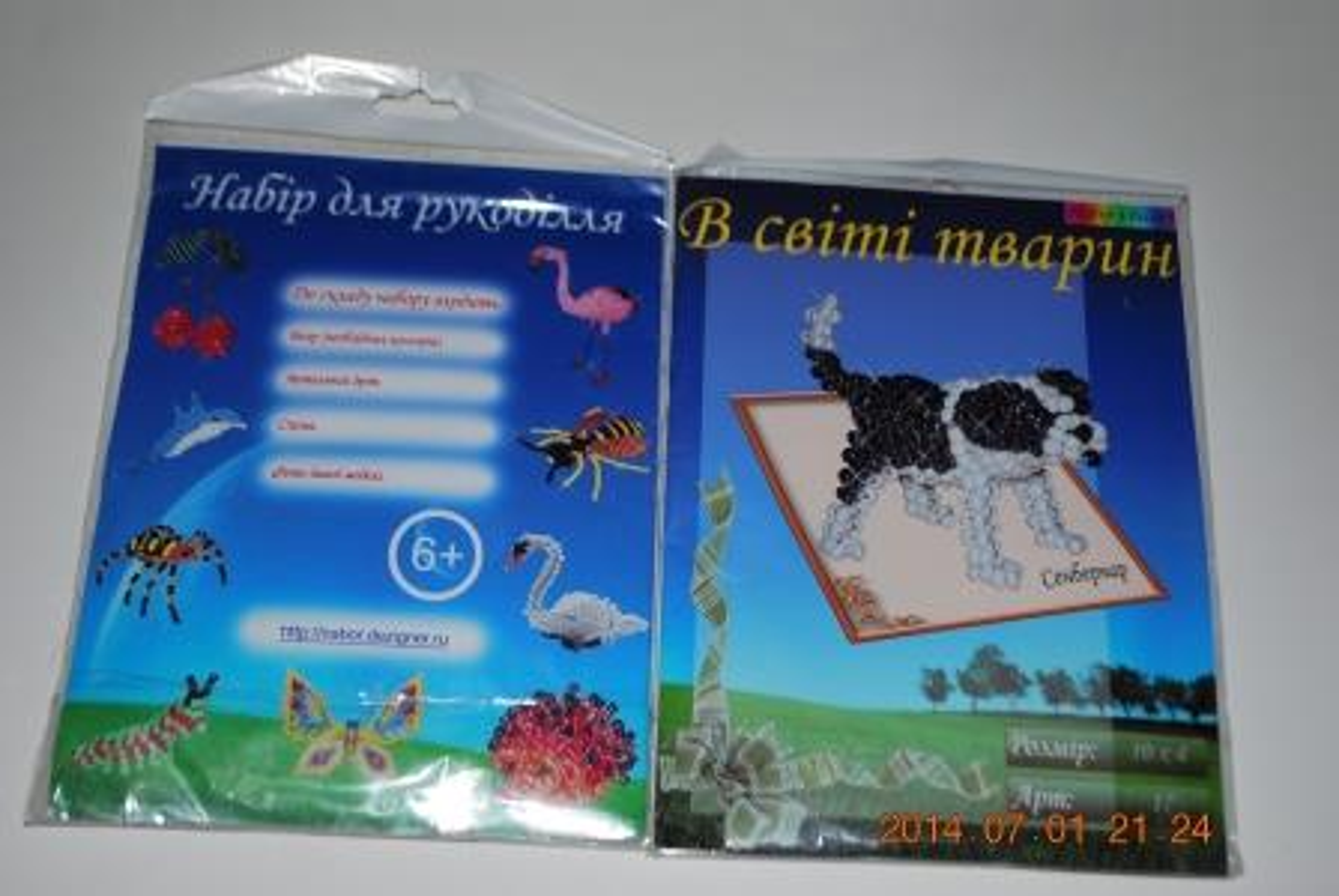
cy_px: 448
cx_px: 670
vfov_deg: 26.6
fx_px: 1899
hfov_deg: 38.8
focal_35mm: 51
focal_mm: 34
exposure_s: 1/125
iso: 100
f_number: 5
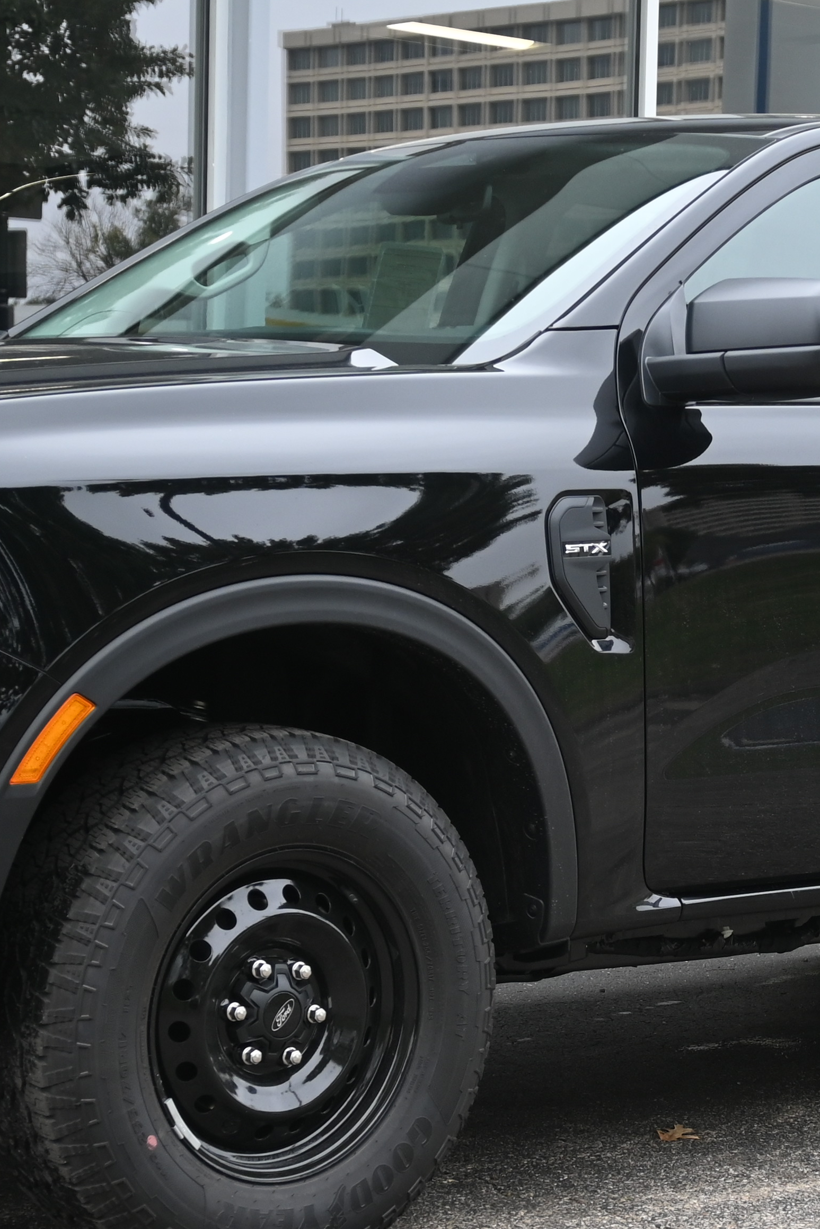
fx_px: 3751
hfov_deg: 12.4
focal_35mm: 110
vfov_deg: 18.6
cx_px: 612
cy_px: 847
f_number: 4.8
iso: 220
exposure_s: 1/250
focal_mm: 30.5
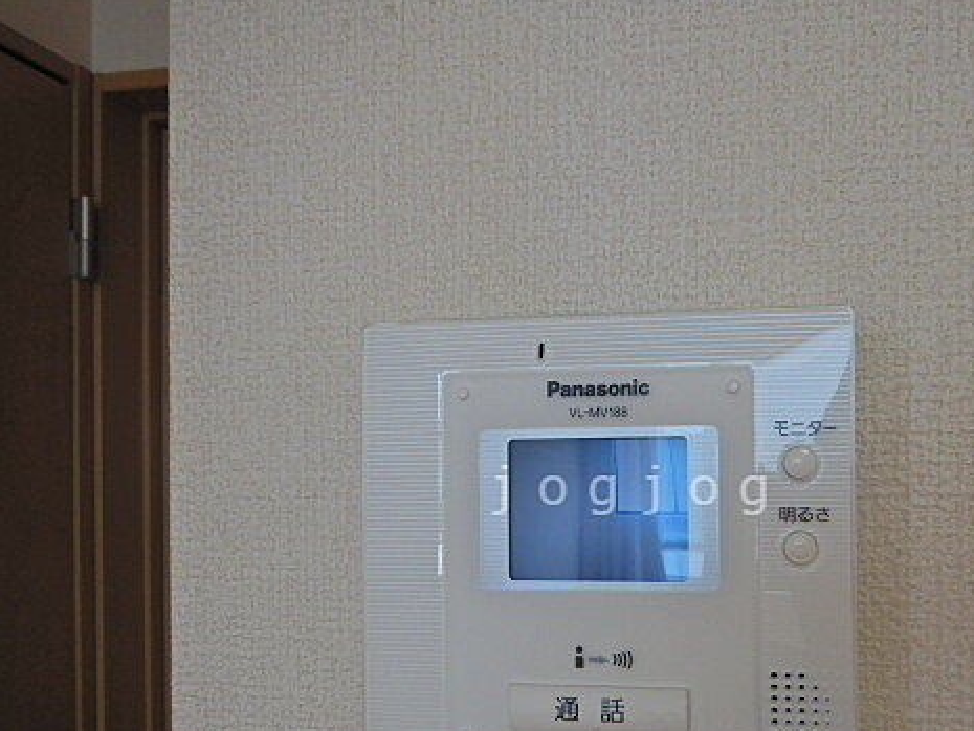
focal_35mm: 33
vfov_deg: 42.4
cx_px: 635
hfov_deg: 54.4
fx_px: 929
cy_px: 490
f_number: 2.8
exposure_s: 1/125
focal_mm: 4.3
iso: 125
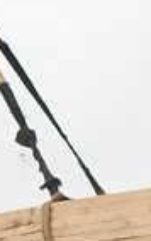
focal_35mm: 262
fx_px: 1722
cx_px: 108
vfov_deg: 7.7
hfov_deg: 5.0
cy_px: 474
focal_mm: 5.7
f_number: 5.5
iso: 80
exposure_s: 1/400
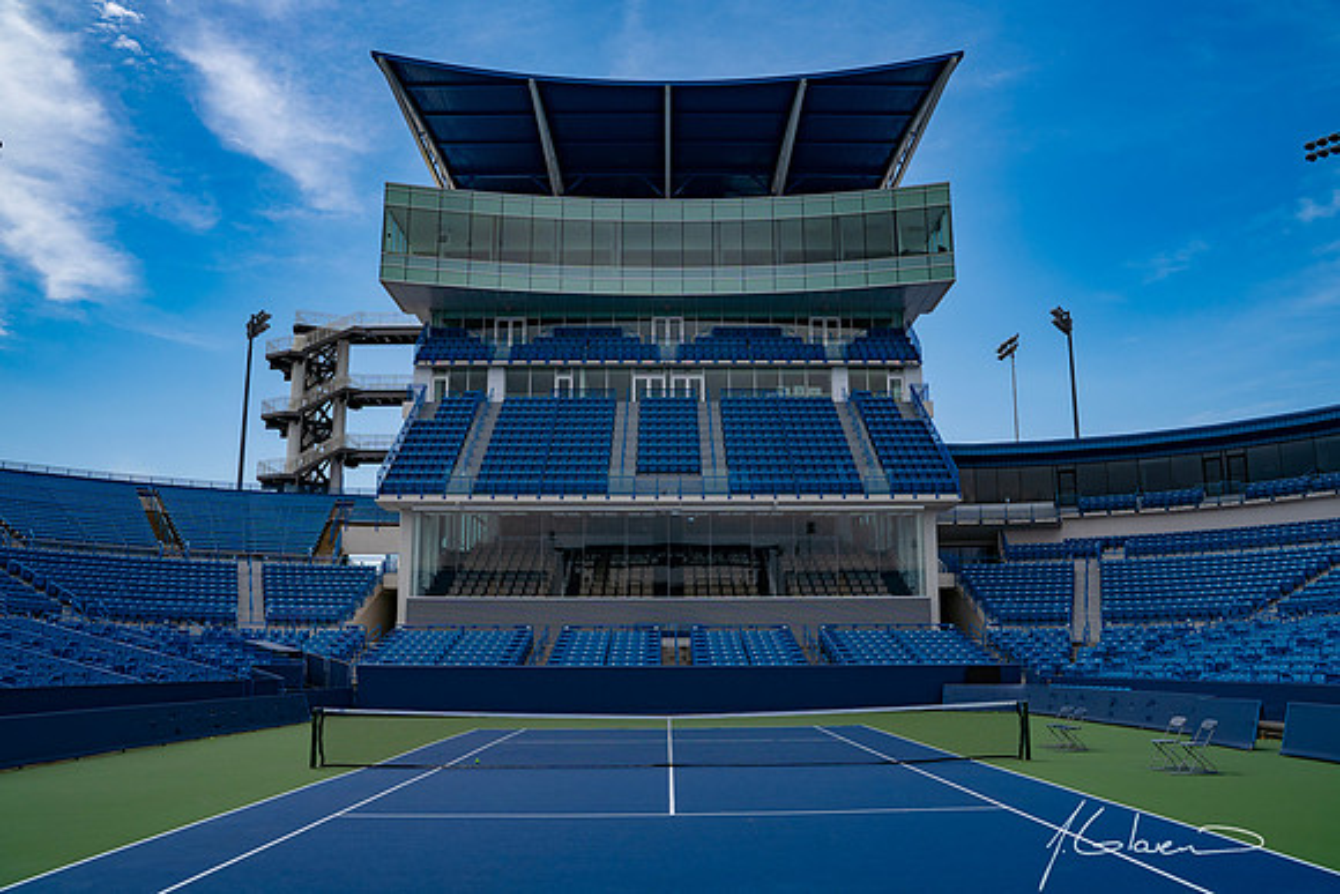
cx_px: 670
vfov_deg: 45.7
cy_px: 447
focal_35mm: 28
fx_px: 1061
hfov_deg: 64.6
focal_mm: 28
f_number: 7.1
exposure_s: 1/1600
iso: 200
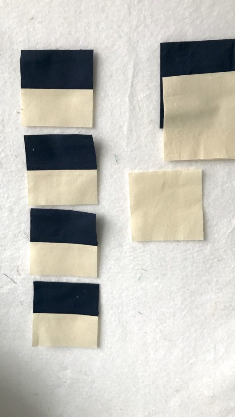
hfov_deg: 37.7
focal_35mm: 31
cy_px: 212
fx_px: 344
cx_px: 106
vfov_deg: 62.6
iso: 25
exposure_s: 1/40
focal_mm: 3.99
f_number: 1.8
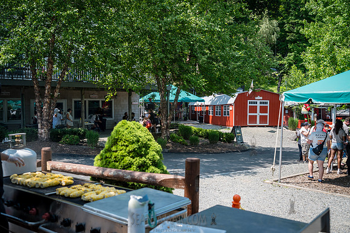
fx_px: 340
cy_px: 116
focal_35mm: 35
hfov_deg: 54.5
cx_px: 175
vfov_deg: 37.8
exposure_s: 1/250
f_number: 4.5
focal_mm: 35
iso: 100
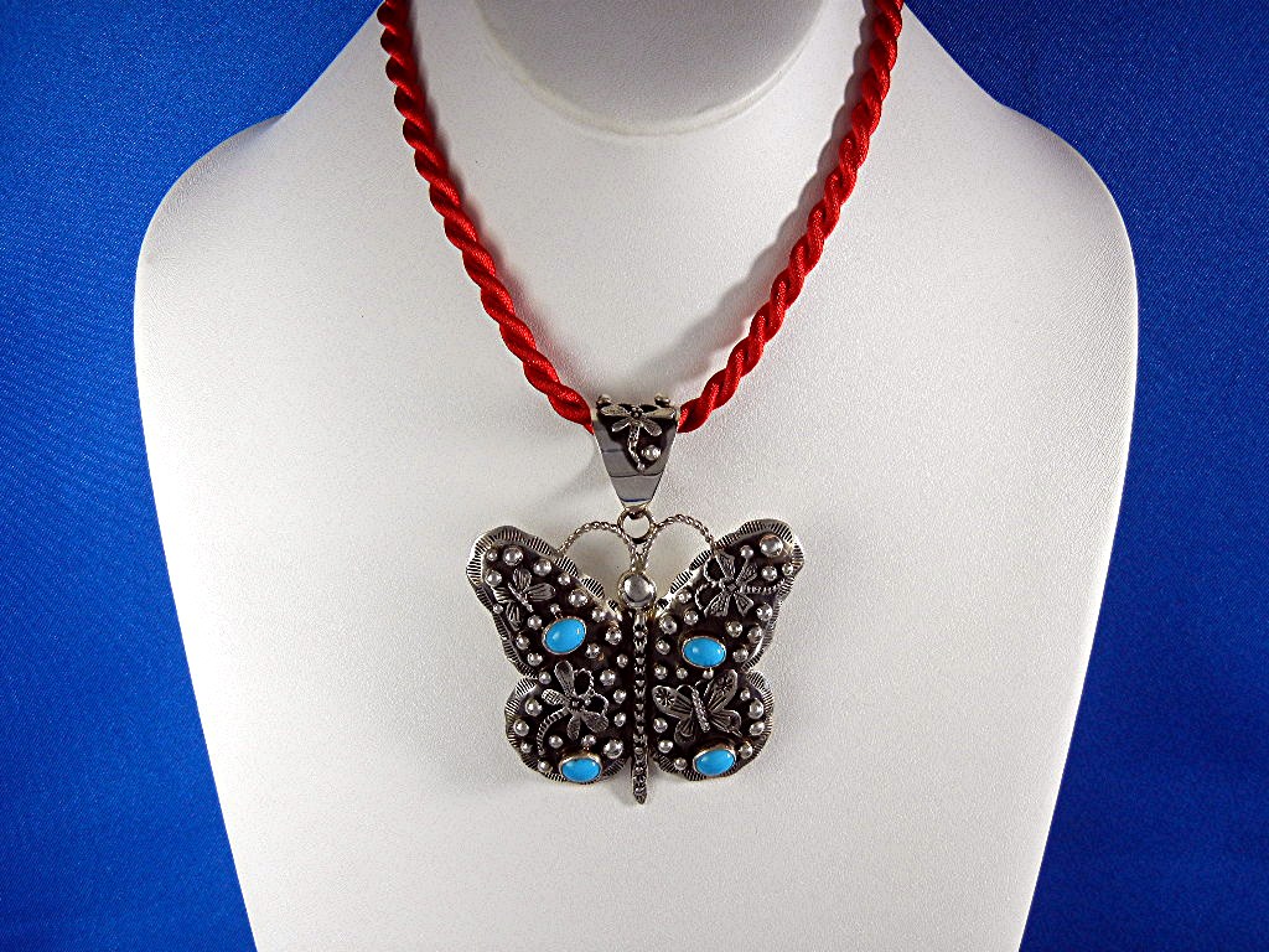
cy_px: 476
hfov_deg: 42.1
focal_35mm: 45
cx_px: 634
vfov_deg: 32.2
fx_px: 1650
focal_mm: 8.1
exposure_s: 1/60
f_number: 3.8
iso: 174
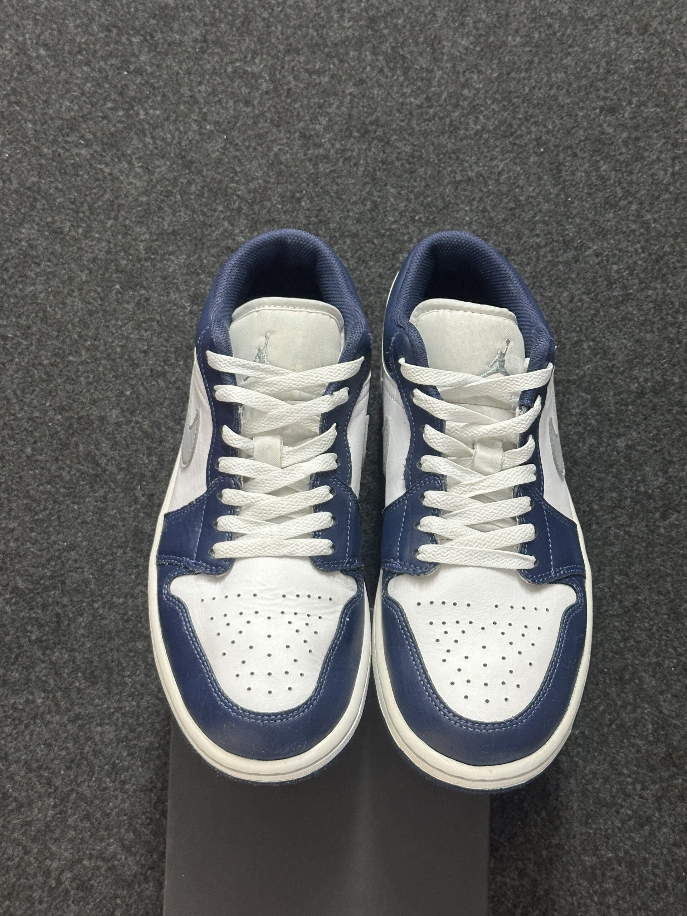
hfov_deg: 30.3
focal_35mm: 48
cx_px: 344
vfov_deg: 39.7
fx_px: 1270
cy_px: 458
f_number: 1.78
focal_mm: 6.86
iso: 250
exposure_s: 1/50
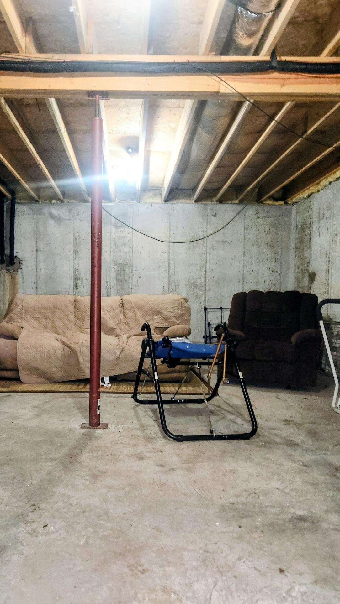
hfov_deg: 44.0
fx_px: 417
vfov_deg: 71.9
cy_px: 313
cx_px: 125
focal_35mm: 26
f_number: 1.8
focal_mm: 5.4
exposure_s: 1/10
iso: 200
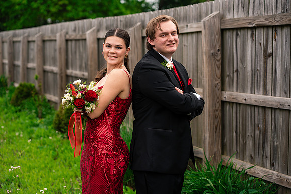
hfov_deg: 23.6
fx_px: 695
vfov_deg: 15.9
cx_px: 146
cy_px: 97
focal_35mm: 86
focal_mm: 85
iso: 400
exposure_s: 1/1000
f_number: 3.5
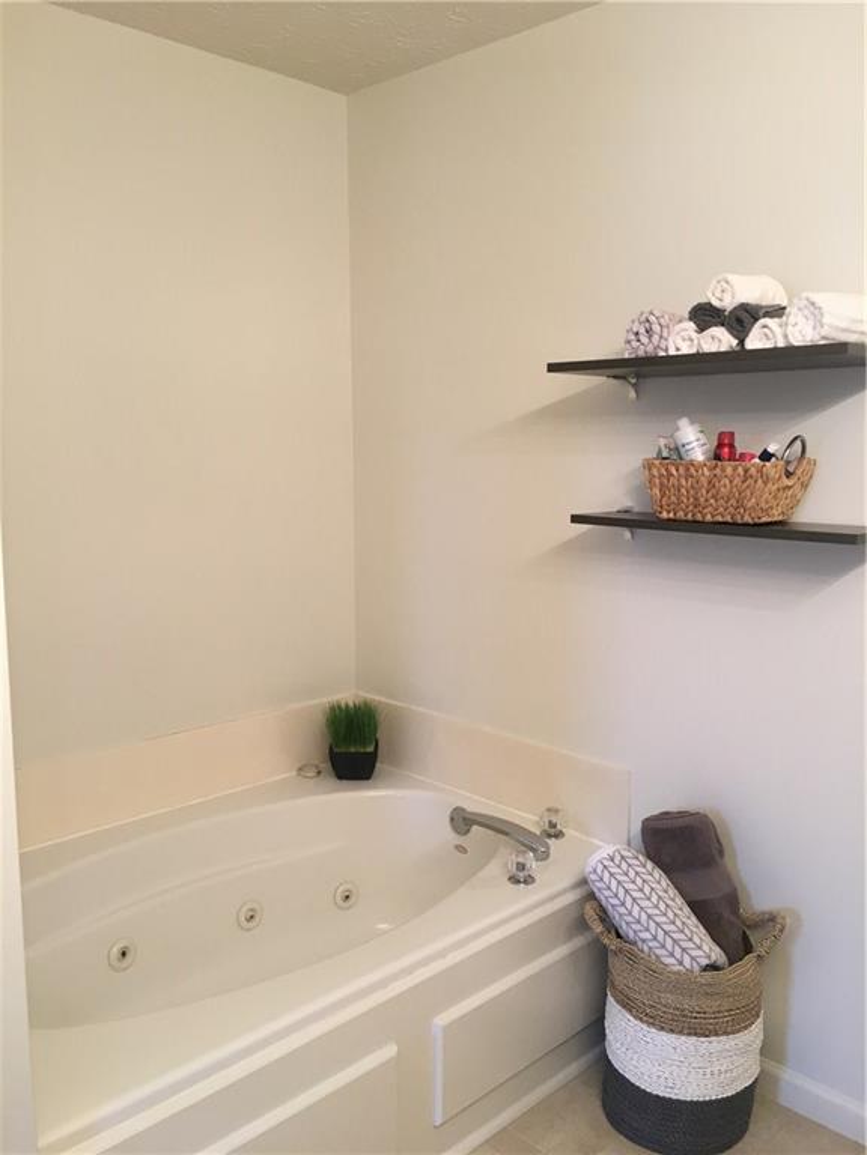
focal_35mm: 29
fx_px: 968
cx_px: 434
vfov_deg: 61.7
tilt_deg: -7.3
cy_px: 578
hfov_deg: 48.2
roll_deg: +0.3
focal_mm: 4.15
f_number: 2.2
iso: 64
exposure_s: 1/30
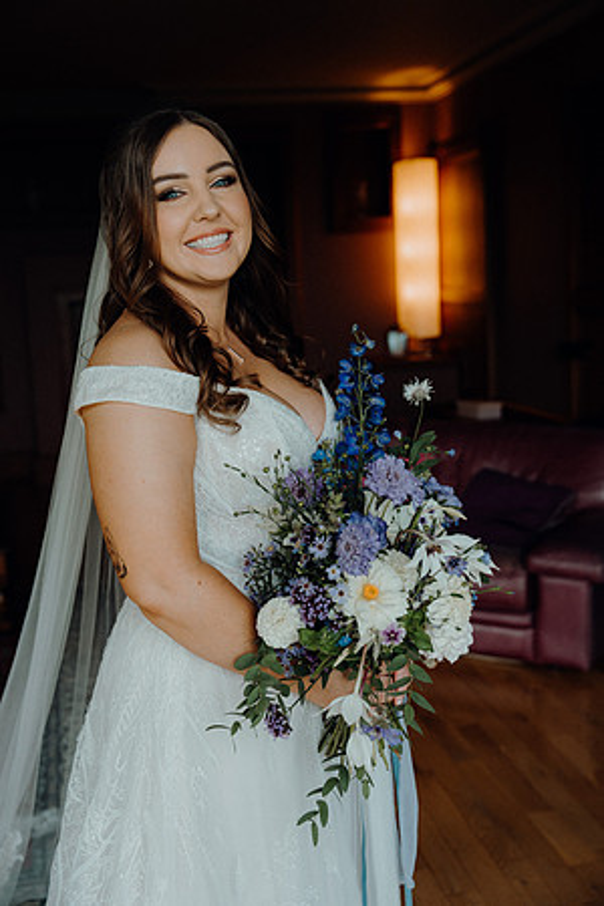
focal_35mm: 42
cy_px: 453
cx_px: 302
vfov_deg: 46.4
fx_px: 1057
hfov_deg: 31.9
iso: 640
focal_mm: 42
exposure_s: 1/200
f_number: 3.5
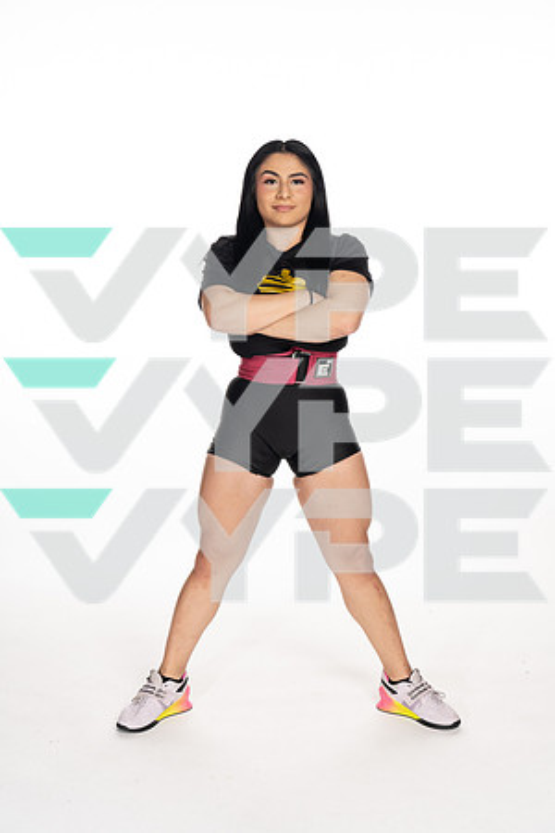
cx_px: 278
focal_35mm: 51
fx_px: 1179
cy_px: 416
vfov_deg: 38.9
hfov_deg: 26.5
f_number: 5.6
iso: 250
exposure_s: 1/250
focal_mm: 51
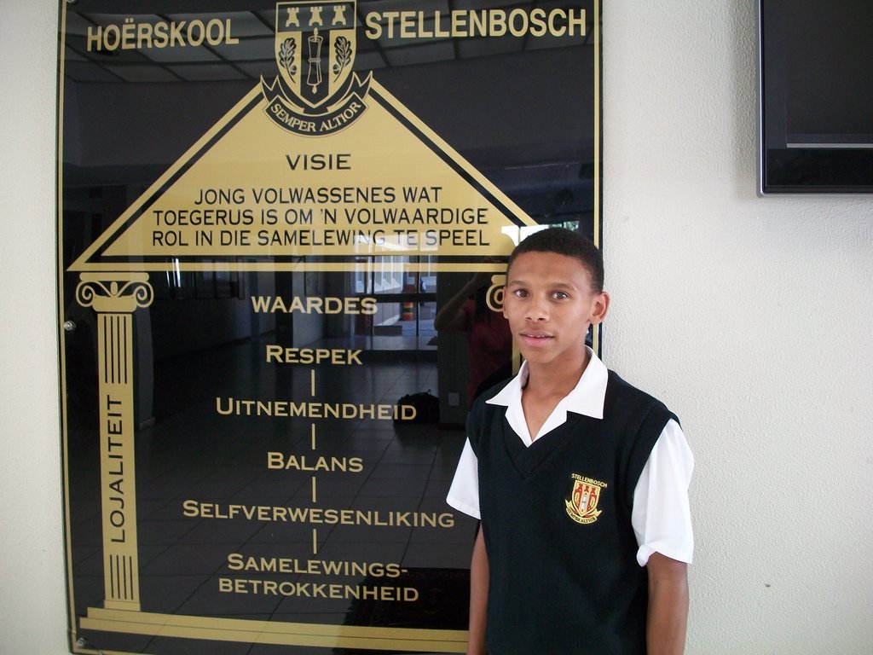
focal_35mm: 32
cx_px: 436
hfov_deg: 56.8
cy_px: 328
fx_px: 807
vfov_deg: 44.2
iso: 160
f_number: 2.9
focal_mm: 5.7
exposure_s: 1/30
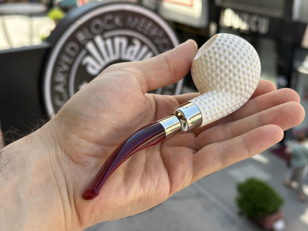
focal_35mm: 49
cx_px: 157
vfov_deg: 29.7
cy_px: 116
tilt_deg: -22.8
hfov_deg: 38.9
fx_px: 436
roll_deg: +1.2
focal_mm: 6.86
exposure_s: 1/571
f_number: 1.78
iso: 64
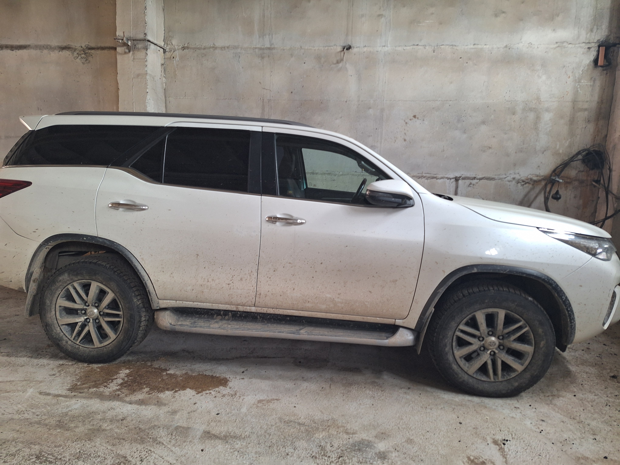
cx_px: 310
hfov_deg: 73.9
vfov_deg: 58.9
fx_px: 412
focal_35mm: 23
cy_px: 232
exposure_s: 1/33
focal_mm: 5.54
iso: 200
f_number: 1.8
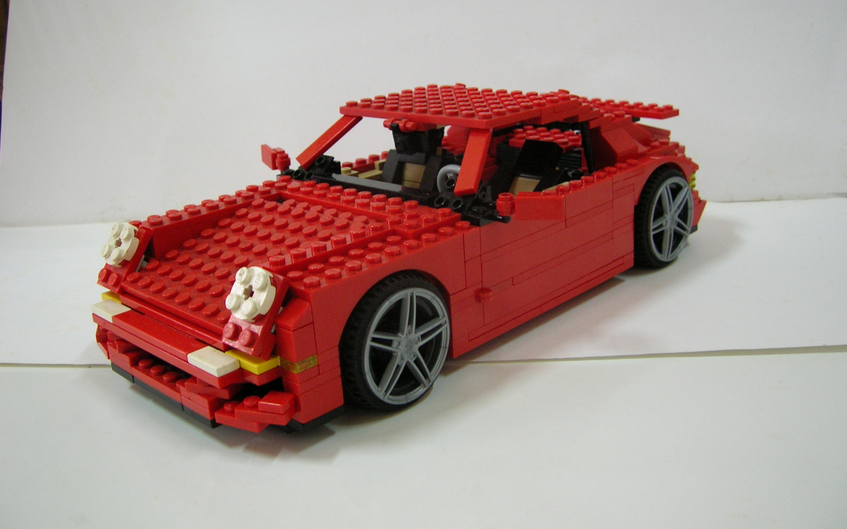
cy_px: 237
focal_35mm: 38
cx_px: 433
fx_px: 877
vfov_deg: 33.6
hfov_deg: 51.5
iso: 100
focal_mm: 5.8
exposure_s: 1/5.4
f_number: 2.9
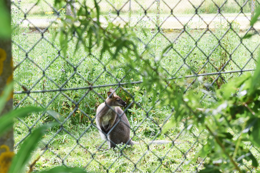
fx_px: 596
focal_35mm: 82
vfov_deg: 16.6
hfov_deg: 24.6
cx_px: 130
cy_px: 86
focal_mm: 55
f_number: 7.1
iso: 400
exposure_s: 1/200
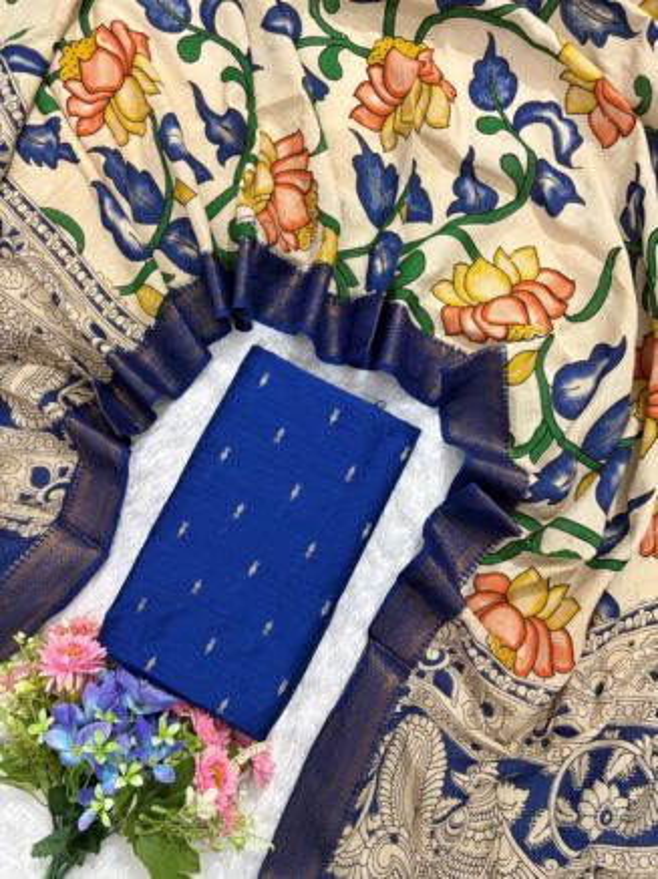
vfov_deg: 67.3
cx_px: 329
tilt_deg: -86.8
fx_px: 660
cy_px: 440
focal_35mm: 26
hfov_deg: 53.0
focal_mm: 5.96
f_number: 1.6
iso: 200
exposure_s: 1/50
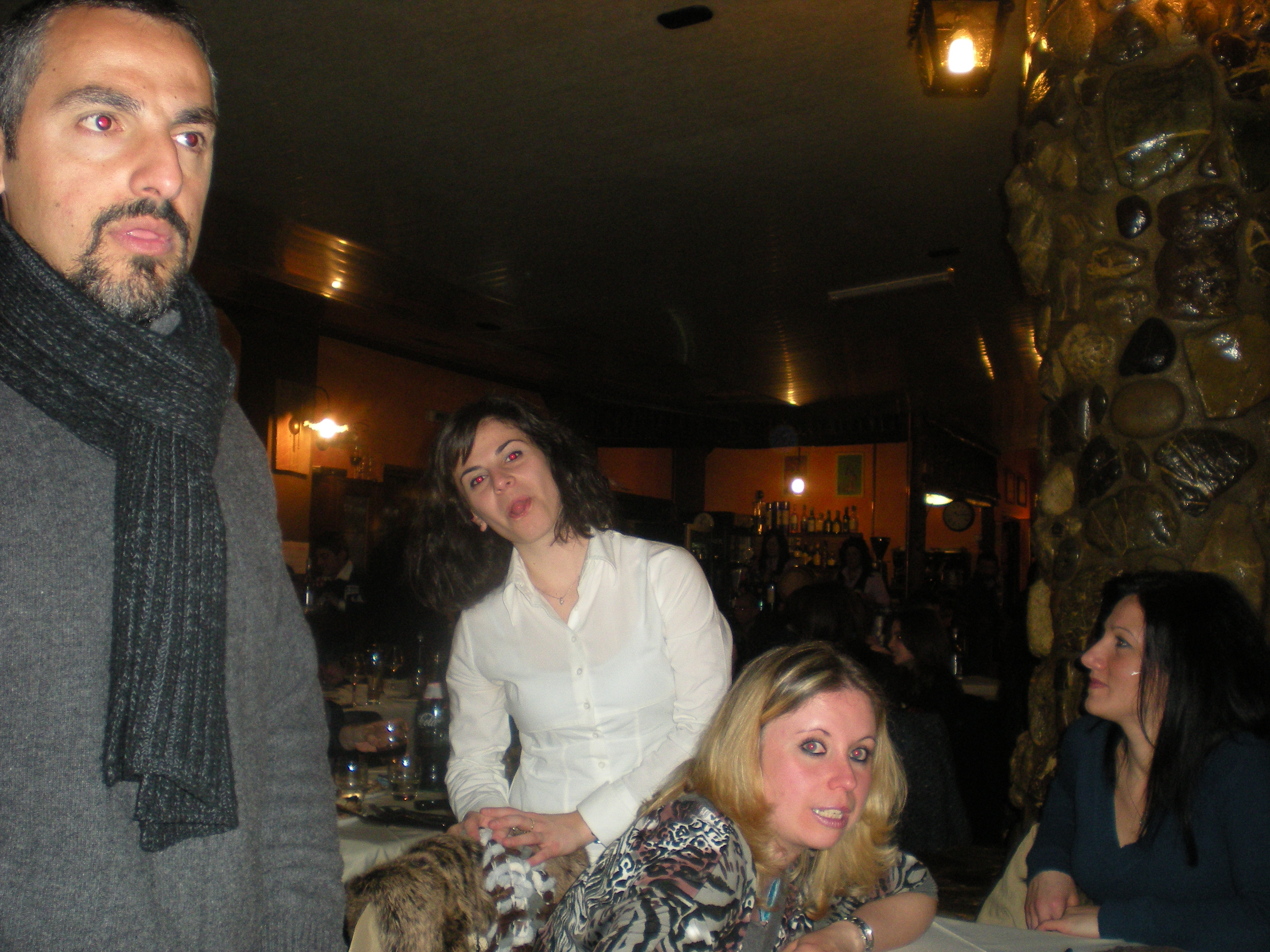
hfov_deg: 49.0
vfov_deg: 37.7
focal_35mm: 38
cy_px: 476
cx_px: 635
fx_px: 1394
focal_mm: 6.3
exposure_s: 1/60
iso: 192
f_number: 3.1
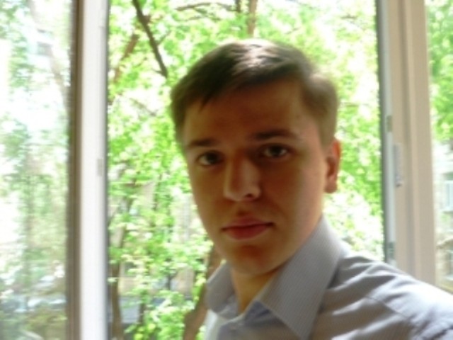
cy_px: 170
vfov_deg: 42.9
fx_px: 432
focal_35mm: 33
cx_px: 226
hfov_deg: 55.4
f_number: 2.8
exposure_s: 1/25
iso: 100
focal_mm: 5.5
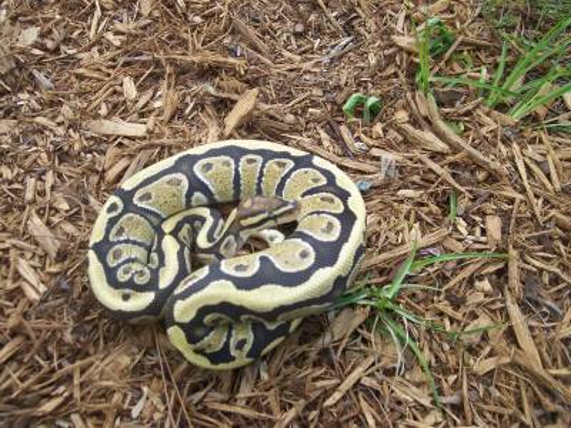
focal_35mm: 38
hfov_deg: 49.0
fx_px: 627
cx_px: 286
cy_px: 214
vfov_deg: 37.7
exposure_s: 1/500
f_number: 2.8
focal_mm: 8
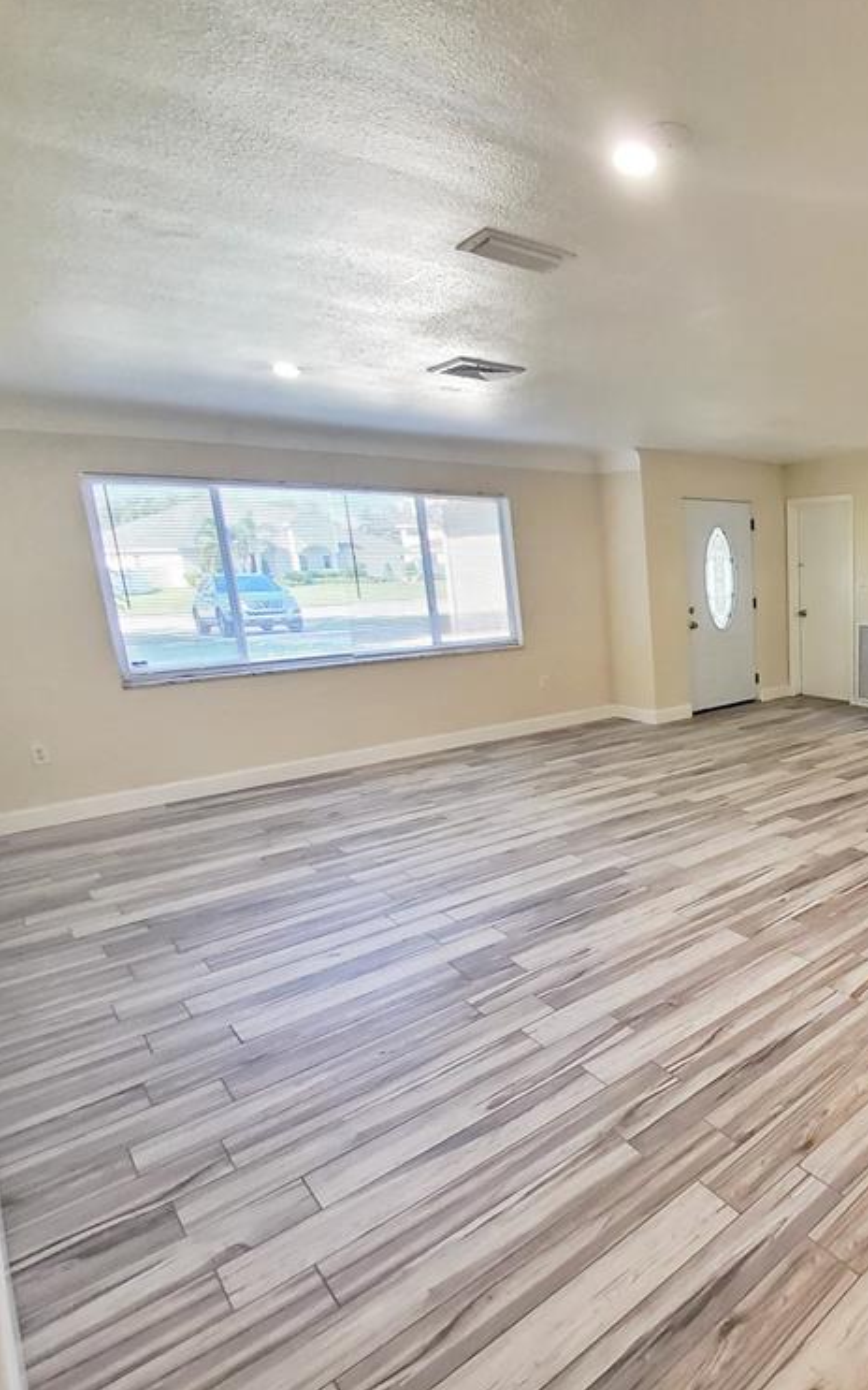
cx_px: 806
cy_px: 705
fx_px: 720
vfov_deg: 88.0
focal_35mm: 19
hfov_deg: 53.2
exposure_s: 1/59
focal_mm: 1.8
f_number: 2.2
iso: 200
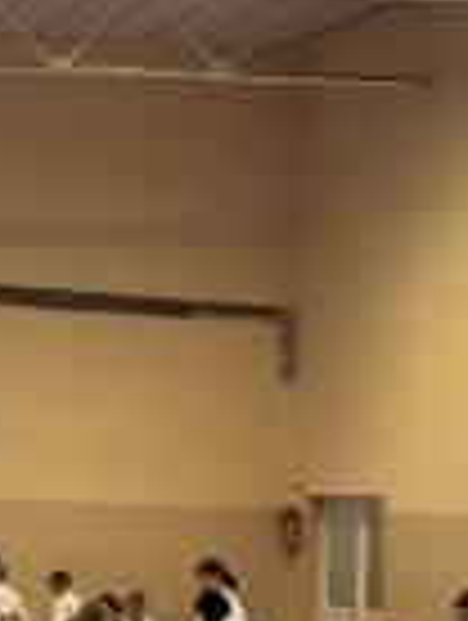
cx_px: 256
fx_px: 1869
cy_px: 554
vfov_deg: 18.6
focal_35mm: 104
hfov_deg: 14.3
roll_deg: -1.9
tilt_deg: -0.3
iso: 100
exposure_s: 1/121
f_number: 1.78
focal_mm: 6.76
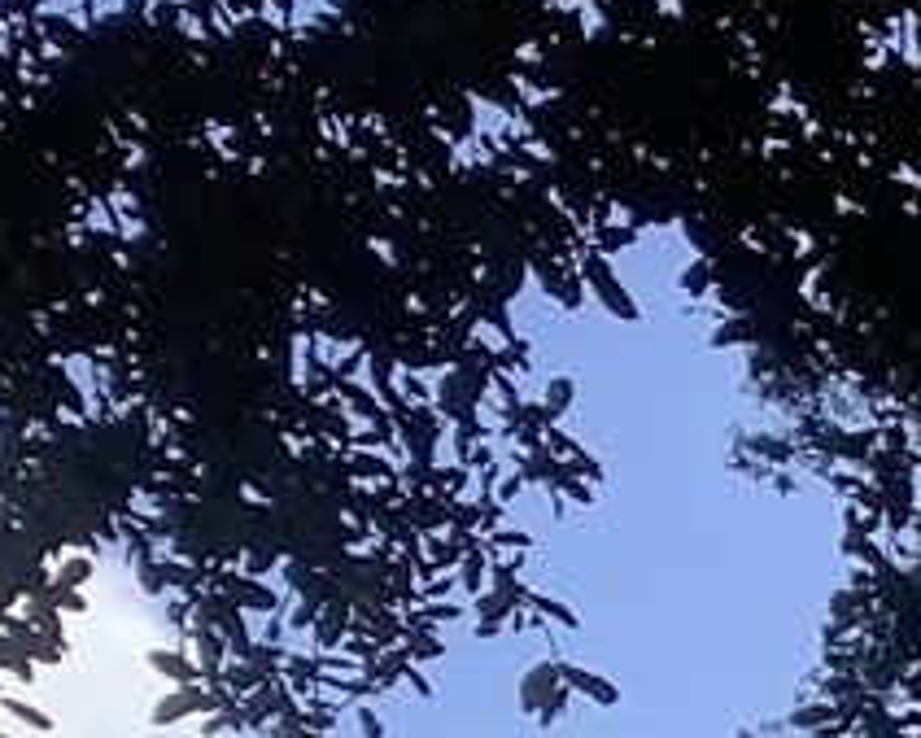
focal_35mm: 229
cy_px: 2419
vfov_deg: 6.1
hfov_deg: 7.3
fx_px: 6245
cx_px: 2994
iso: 25
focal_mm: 3.3
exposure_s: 1/1087
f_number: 2.4
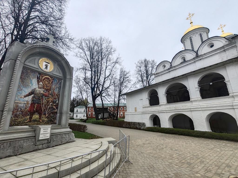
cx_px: 119
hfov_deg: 94.5
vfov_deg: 78.1
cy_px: 89
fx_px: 110
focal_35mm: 16
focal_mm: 1.96
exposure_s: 1/790
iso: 50
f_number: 2.2
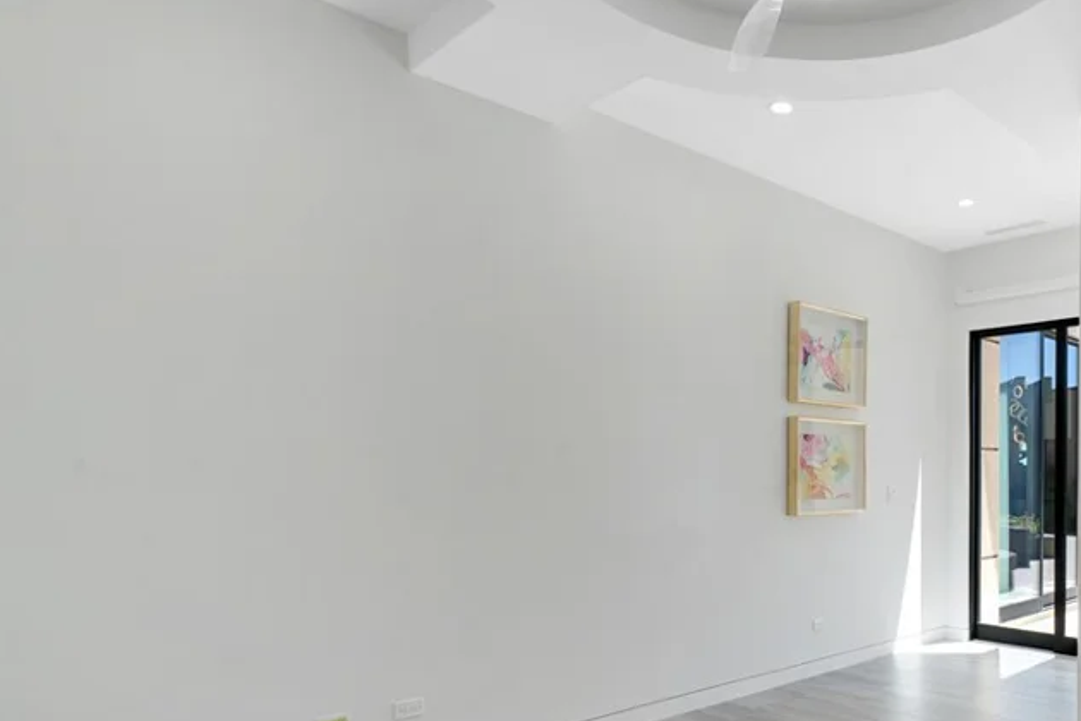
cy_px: 475
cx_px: 794
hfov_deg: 65.7
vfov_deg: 48.8
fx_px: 781
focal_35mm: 26
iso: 500
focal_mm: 16
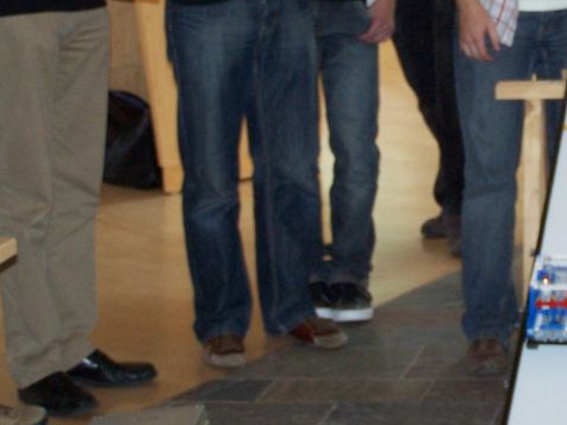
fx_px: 2359
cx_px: 590
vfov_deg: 10.3
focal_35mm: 144
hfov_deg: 13.5
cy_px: 89
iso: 140
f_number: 3.2
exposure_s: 1/60
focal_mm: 11.1
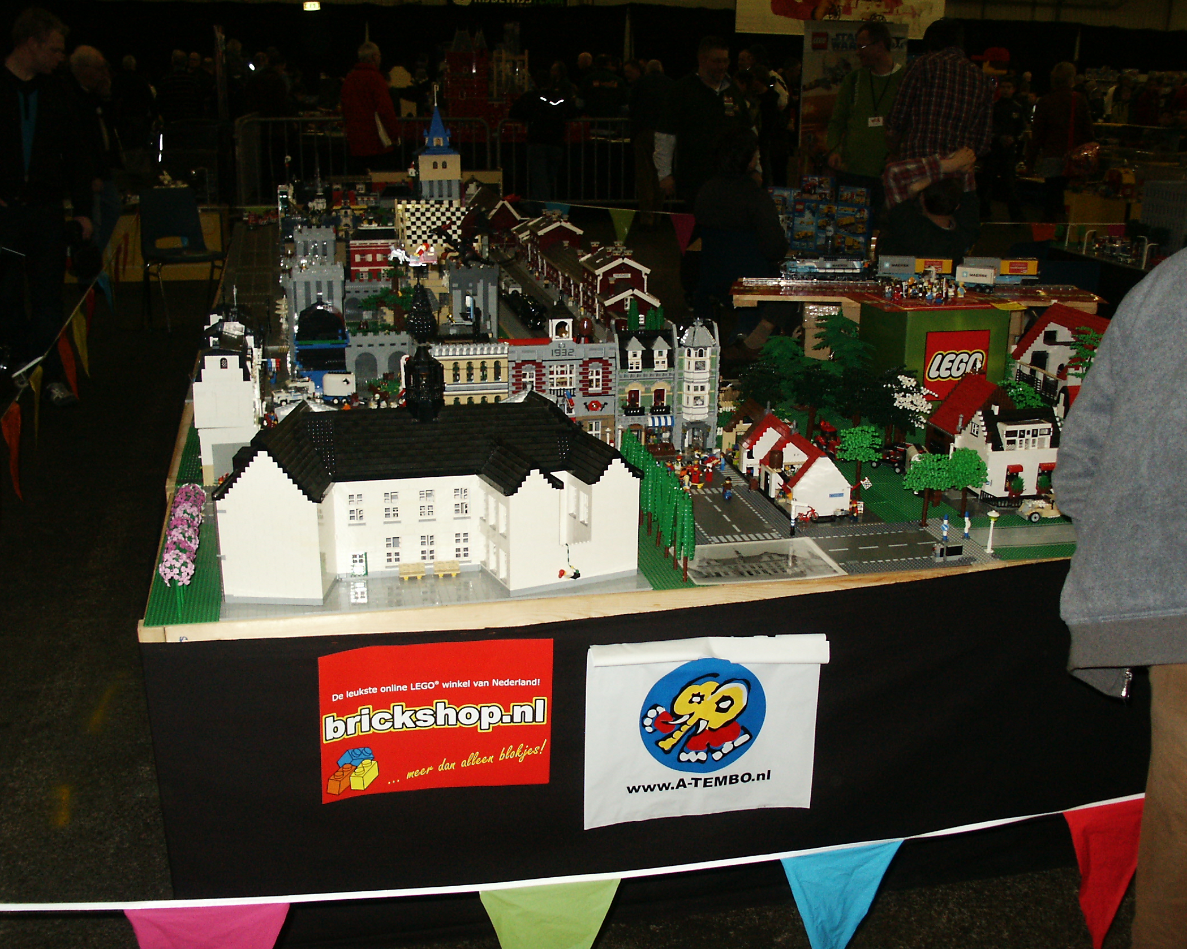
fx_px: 1300
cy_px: 478
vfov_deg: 40.1
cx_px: 595
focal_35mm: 37
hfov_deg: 49.1
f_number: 3
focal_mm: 7.18
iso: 200
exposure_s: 1/45
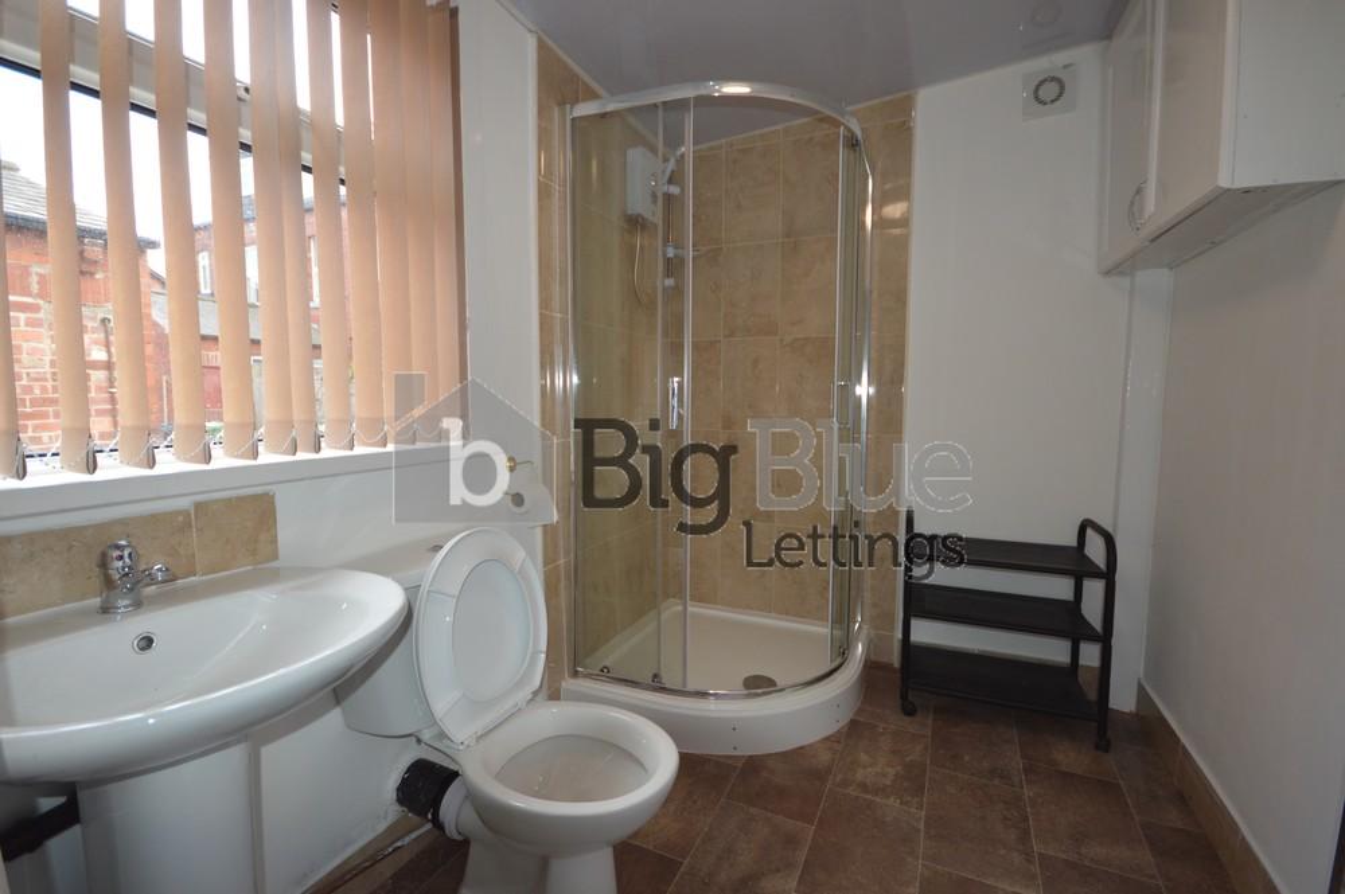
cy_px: 447
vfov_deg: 77.2
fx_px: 560
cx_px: 672
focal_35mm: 15
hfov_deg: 100.4
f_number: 4
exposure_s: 1/125
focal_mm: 10
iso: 400
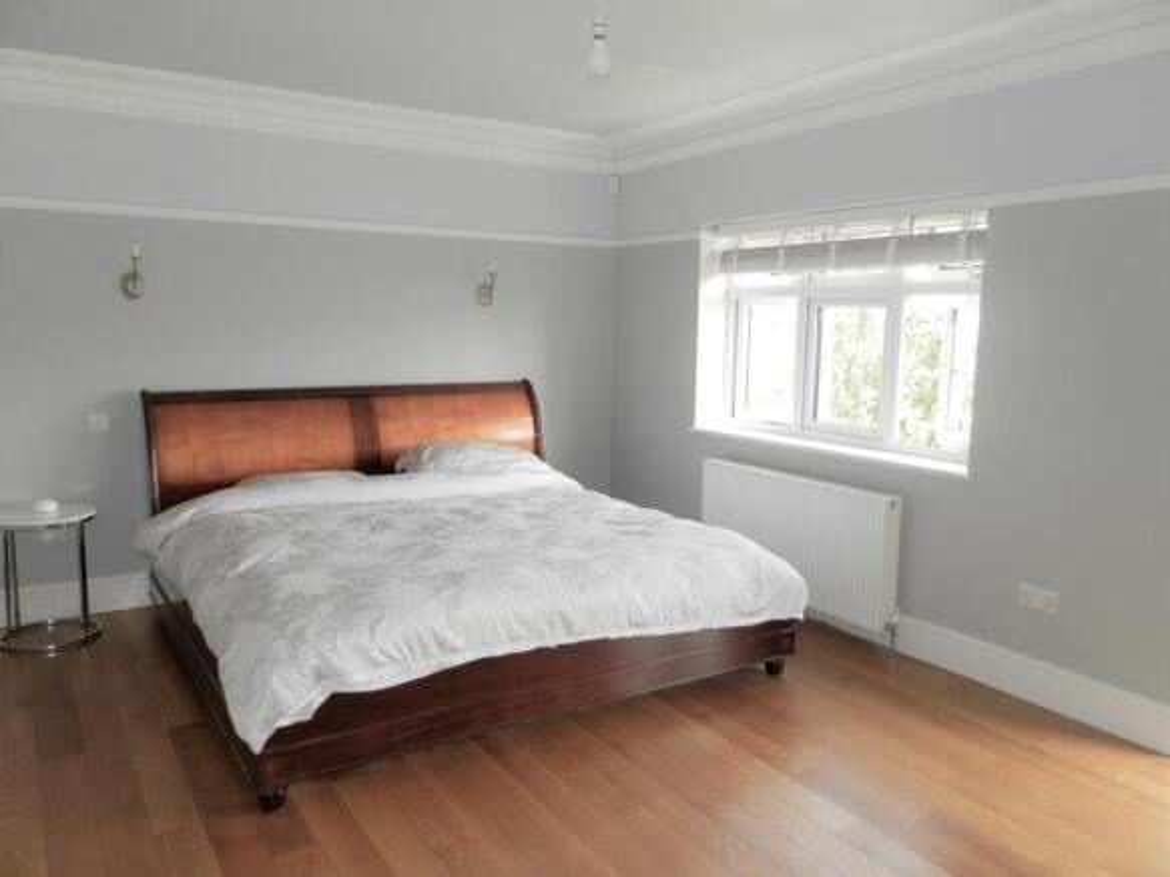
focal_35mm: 25
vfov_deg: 54.9
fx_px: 845
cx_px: 585
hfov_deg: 69.4
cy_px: 438
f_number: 3.1
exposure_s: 1/50
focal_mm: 4.5
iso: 80
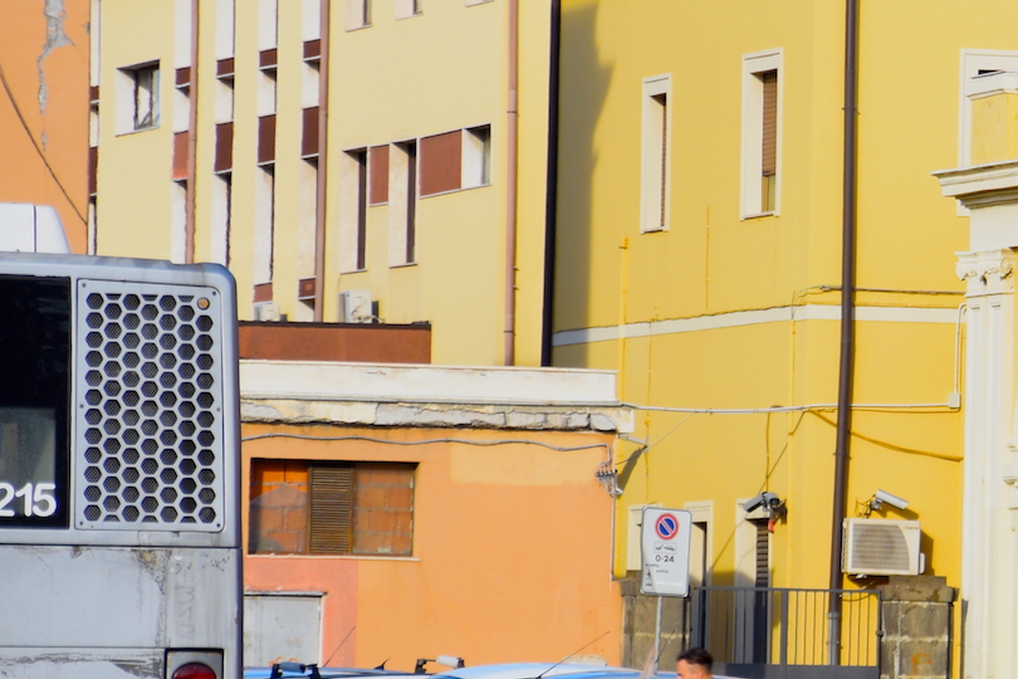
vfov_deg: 3.5
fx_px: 11261
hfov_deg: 5.2
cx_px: 1203
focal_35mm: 398
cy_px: 396
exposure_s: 1/200
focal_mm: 105
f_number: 5.6
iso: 100
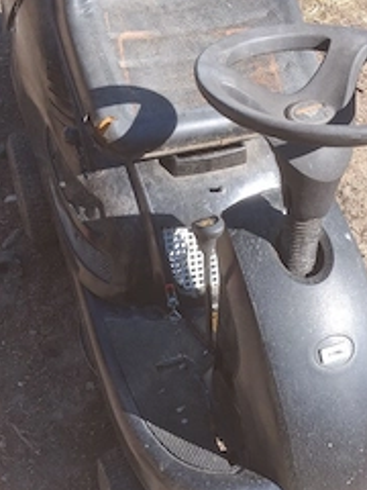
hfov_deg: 32.1
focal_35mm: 45
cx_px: 222
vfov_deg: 42.0
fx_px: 636
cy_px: 218
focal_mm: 4
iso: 20
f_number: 1.8
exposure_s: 1/159
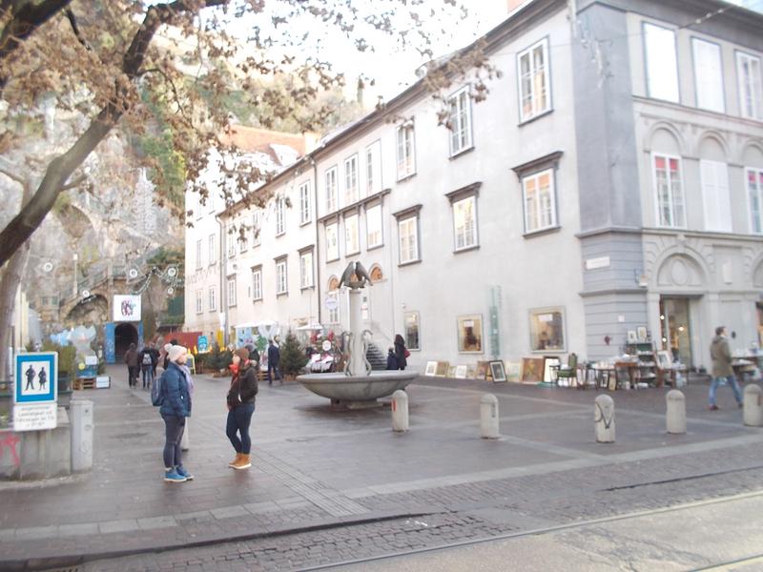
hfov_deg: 61.7
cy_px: 286
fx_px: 639
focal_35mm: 29
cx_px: 382
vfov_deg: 48.2
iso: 125
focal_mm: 4.1
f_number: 3.3
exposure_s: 1/25
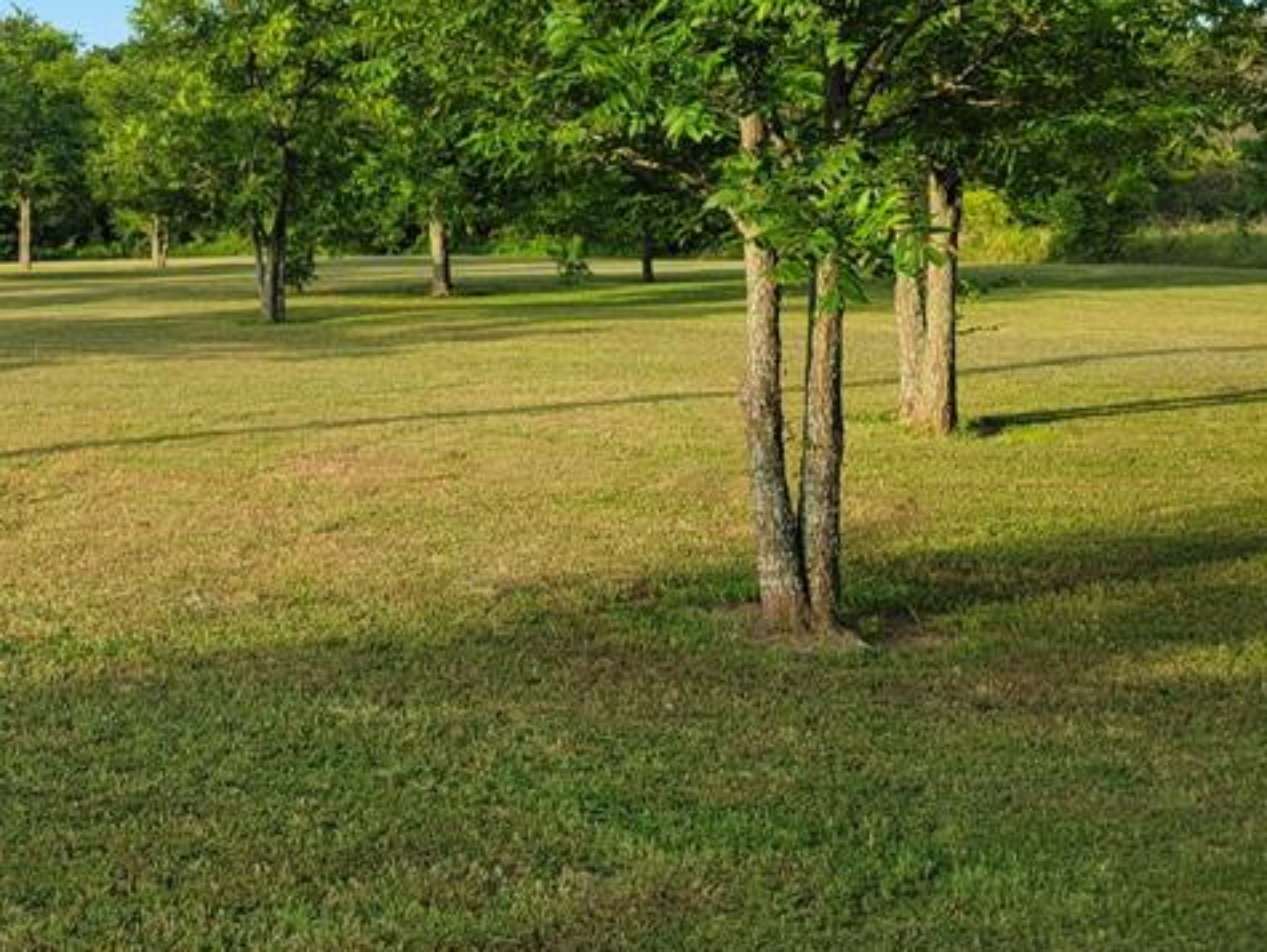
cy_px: 21
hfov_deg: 31.0
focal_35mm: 56
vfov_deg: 25.0
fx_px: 2051
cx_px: -88
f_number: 1.8
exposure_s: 1/1084
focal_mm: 5.4
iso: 40
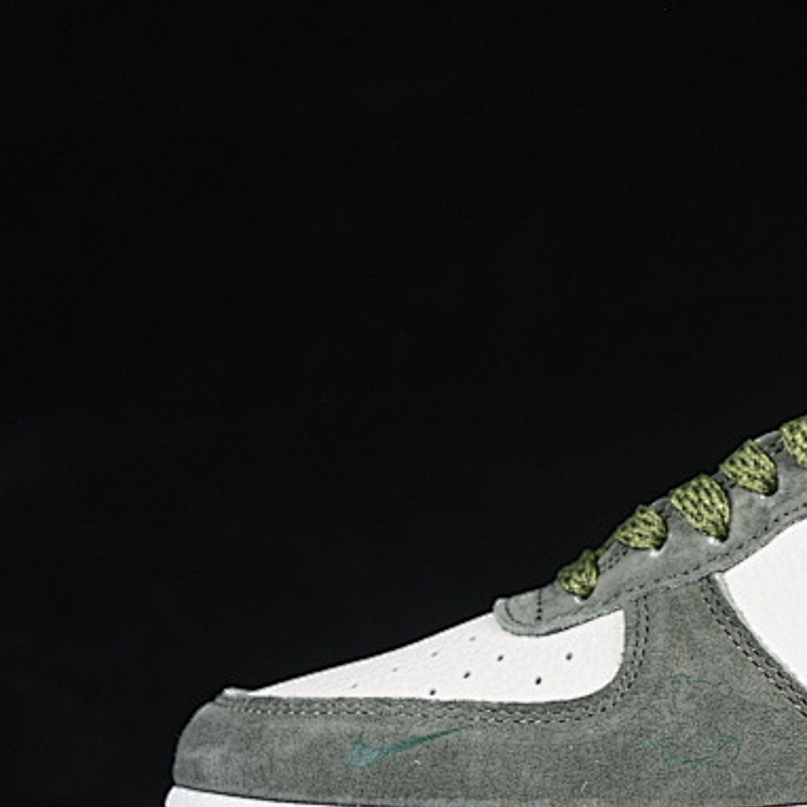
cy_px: 503
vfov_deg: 9.7
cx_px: 959
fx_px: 4748
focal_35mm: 180
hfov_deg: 9.6
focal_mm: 50
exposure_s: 1/60
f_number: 7.1
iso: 160
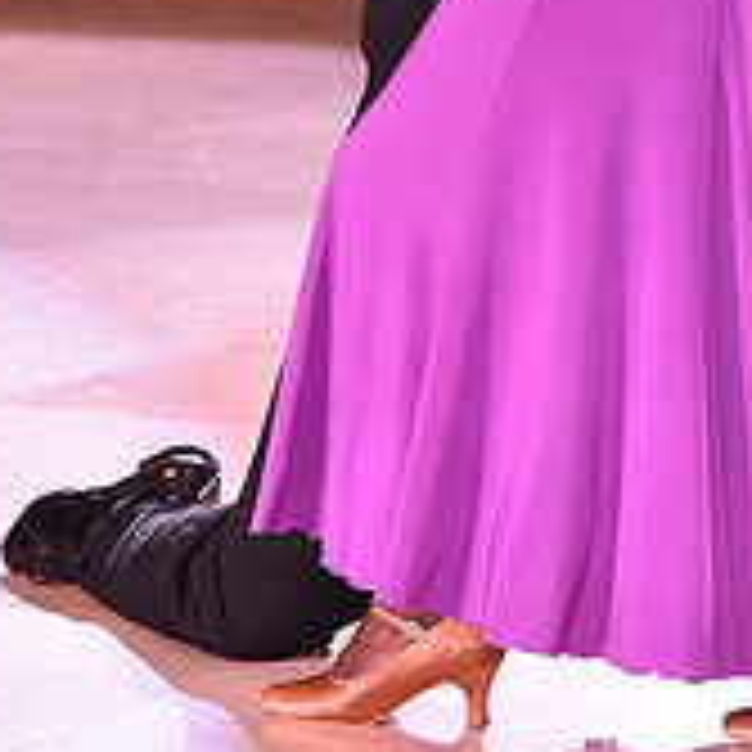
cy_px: -419
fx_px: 13100
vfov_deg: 3.3
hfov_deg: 3.3
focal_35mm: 533
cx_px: 808
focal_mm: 180
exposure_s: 1/250
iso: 2500
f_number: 5.6
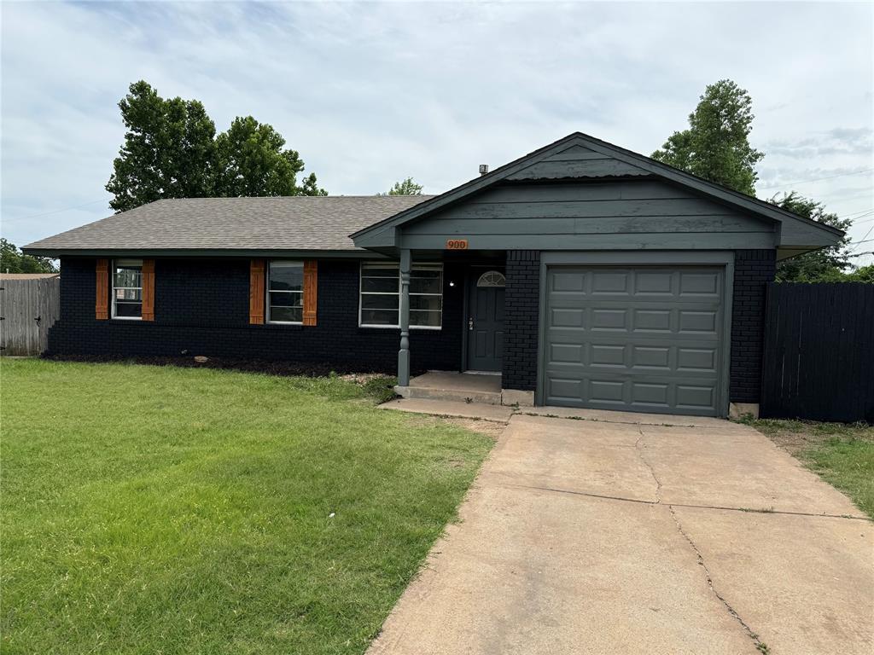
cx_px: 437
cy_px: 328
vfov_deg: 56.8
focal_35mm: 24
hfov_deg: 71.6
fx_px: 606
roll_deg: -1.7
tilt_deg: -2.4
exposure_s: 1/4950
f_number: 1.78
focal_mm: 6.76
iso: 80
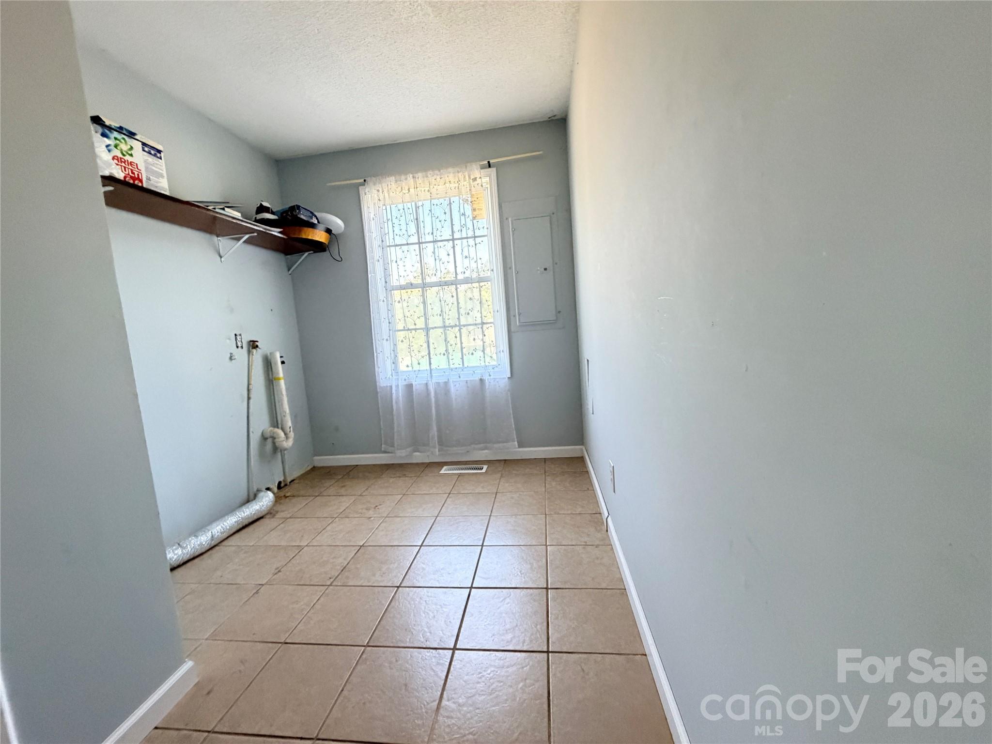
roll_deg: +5.9
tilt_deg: -5.9
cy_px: 372
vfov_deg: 85.7
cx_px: 496
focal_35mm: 14
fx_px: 401
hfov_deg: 102.1
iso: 640
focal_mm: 2.22
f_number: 2.2
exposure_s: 1/60
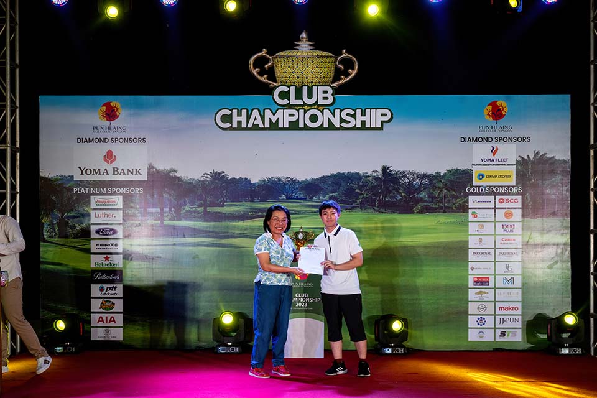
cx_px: 298
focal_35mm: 36
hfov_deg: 53.1
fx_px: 597
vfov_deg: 36.9
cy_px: 199
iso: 640
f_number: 5
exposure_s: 1/200
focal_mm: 36
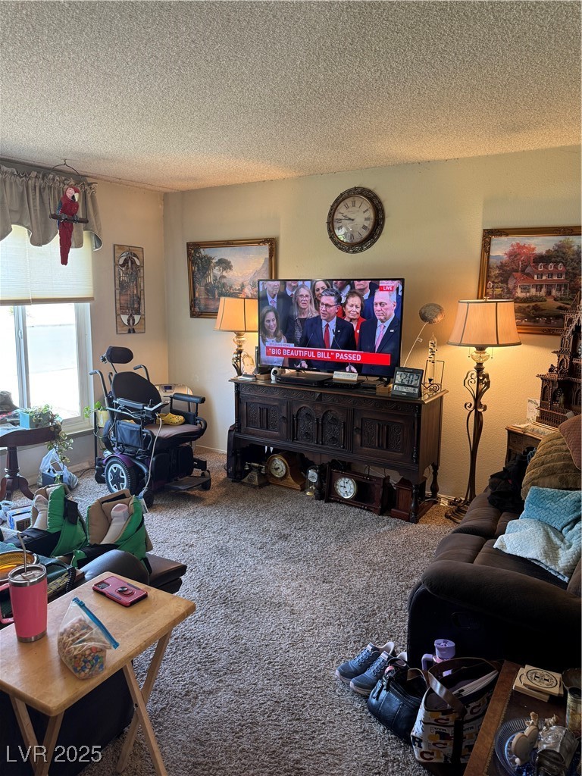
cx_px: 291
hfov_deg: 56.8
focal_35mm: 24
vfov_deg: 71.6
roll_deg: -0.8
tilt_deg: -9.8
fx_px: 538
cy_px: 388
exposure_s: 1/60
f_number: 1.78
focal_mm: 6.76
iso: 125
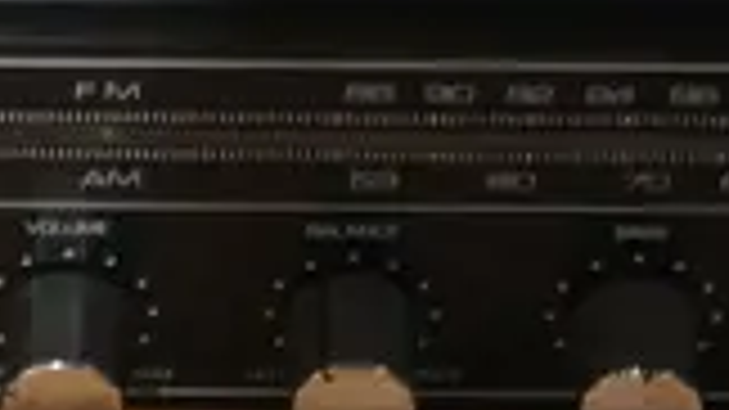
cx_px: 212
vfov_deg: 6.1
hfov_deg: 11.1
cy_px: -387
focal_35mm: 193
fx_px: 3729
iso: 500
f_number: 3.5
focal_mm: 14
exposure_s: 1/60
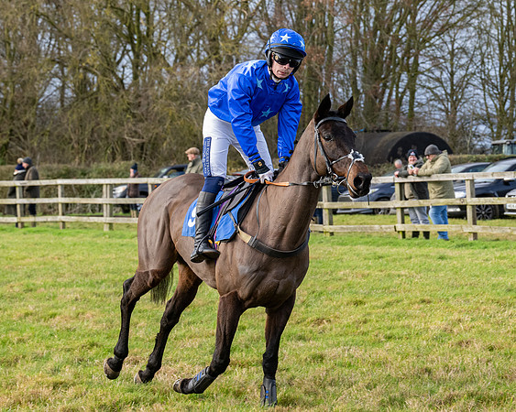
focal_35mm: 145
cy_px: 176
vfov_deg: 10.7
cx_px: 358
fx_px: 2212
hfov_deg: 13.3
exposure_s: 1/800
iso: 800
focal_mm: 74
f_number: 5
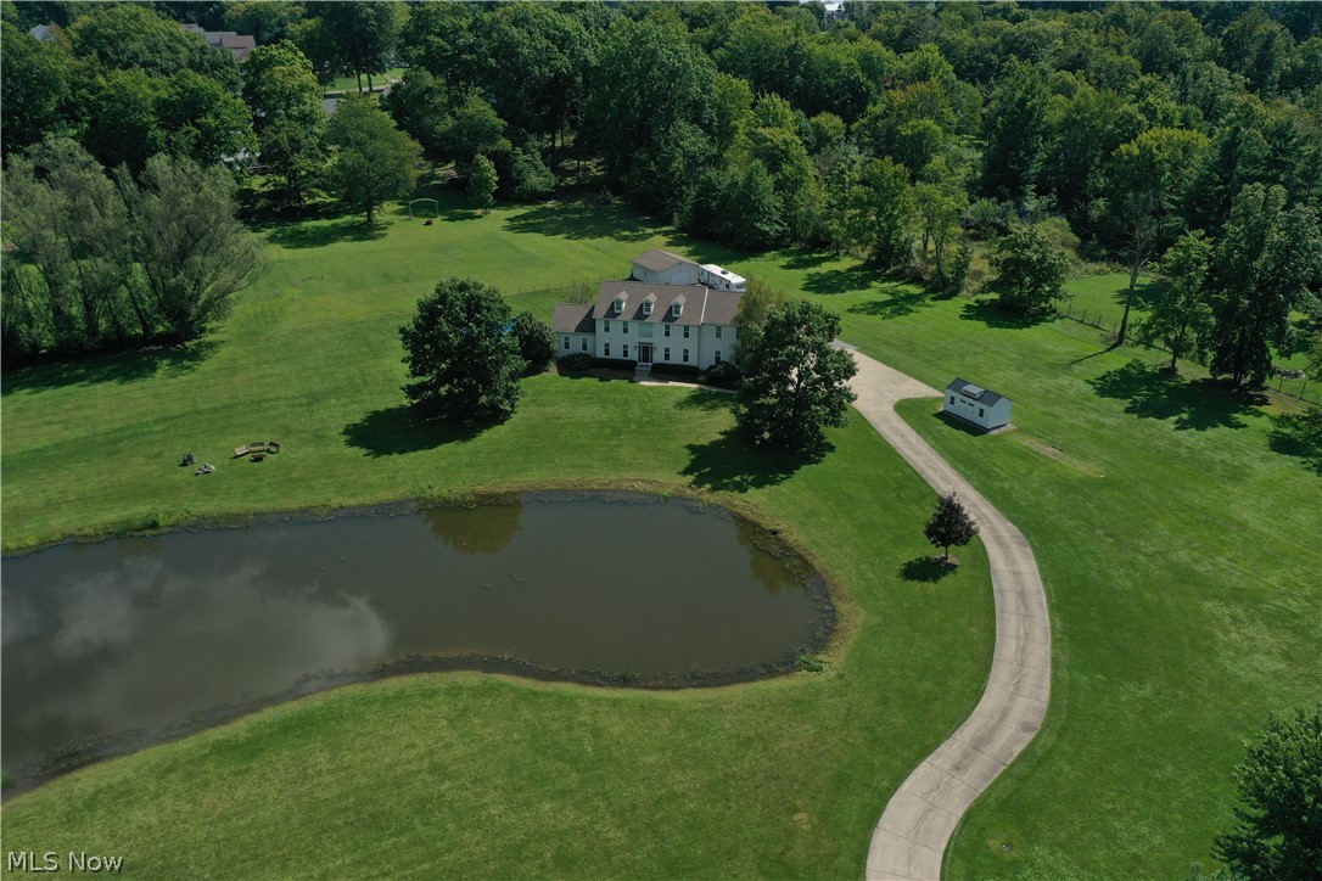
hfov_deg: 65.5
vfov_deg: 46.4
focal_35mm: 28
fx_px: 1028
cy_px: 440
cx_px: 661
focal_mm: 10.26
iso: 100
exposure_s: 1/500
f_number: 6.3
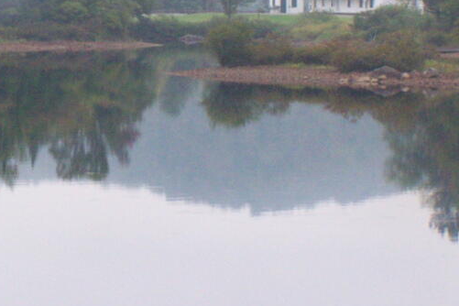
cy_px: -26
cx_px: 19
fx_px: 2550
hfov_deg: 10.2
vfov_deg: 6.8
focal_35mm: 200
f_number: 8
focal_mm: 15.6
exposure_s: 1/60
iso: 400
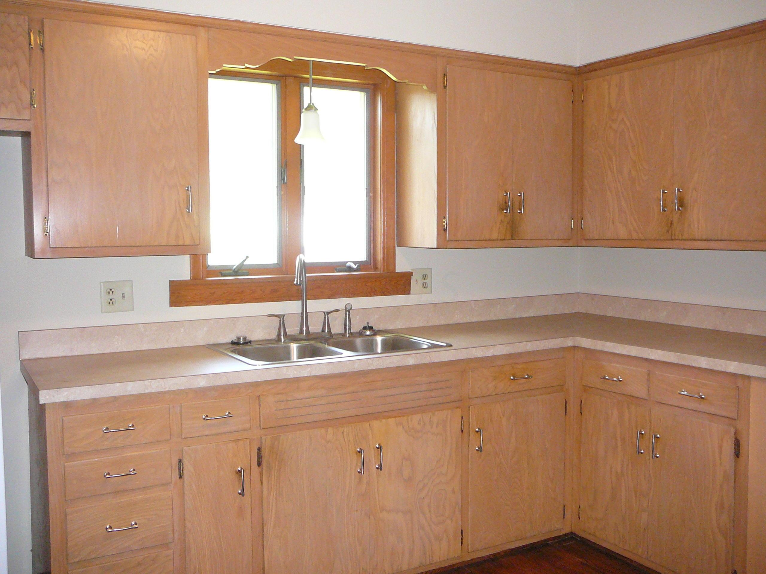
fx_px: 774
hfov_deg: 52.6
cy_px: 287
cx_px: 383
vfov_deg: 40.7
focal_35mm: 35
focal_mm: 5.2
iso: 320
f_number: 2.8
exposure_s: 1/30
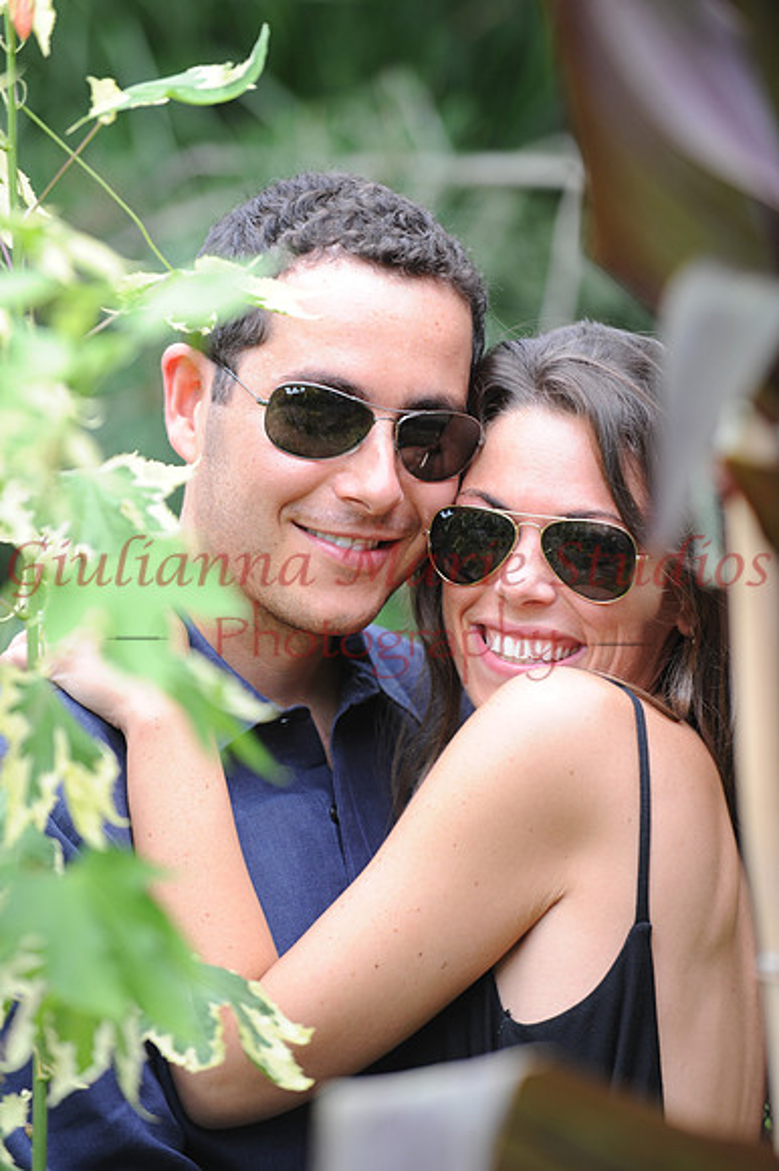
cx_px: 390
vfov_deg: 10.3
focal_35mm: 200
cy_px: 586
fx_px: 6499
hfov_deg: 6.9
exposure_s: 1/125
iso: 500
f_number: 5.6
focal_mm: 200
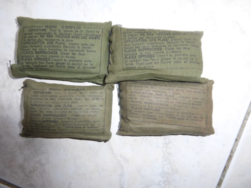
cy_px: 94
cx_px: 126
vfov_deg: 56.8
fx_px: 174
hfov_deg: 71.6
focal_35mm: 24
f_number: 3.3
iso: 100
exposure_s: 1/60
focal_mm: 4.3
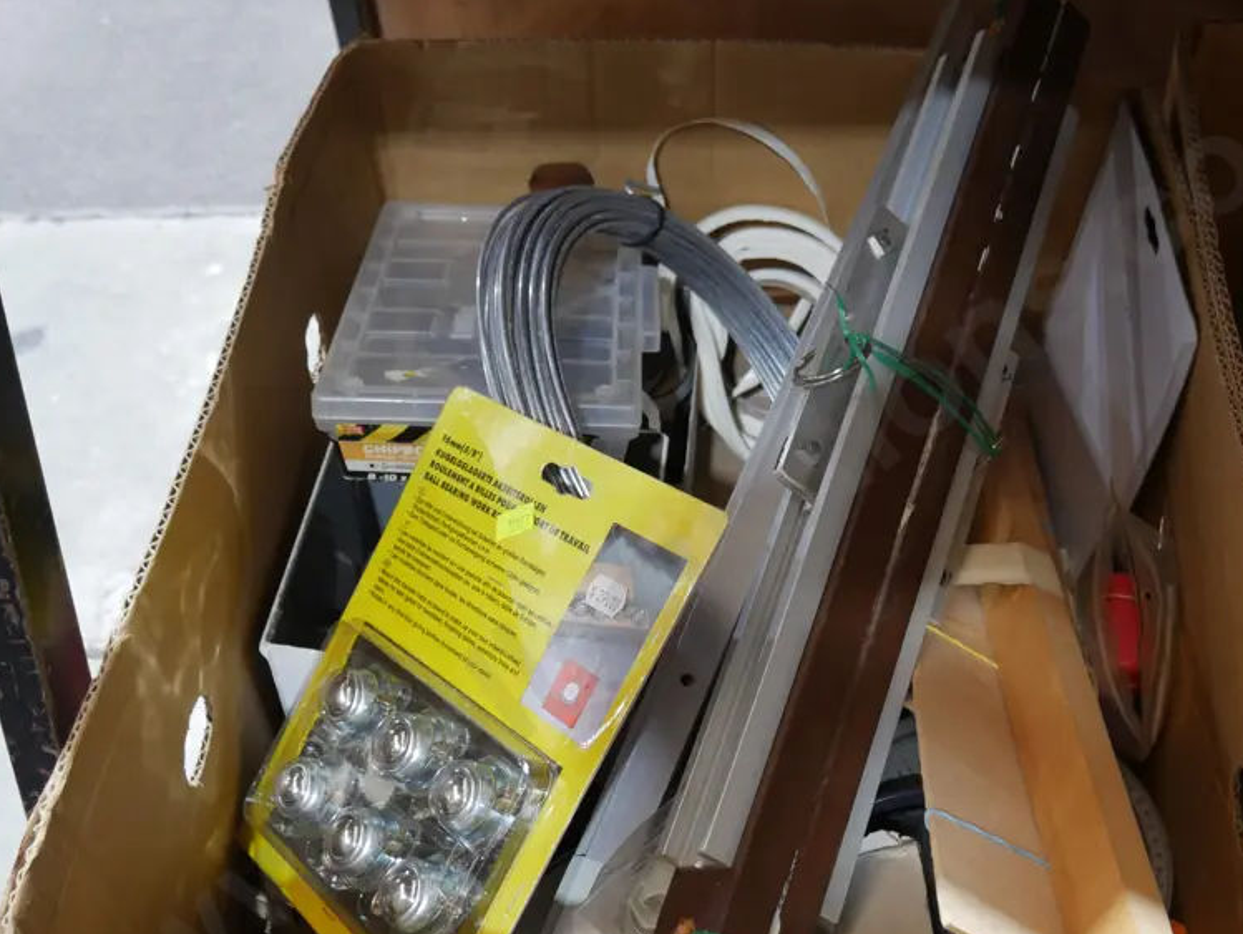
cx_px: 724
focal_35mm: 41
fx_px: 1473
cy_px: 543
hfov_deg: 45.6
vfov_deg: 35.1
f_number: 3.6
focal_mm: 15
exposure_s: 1/60
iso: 800
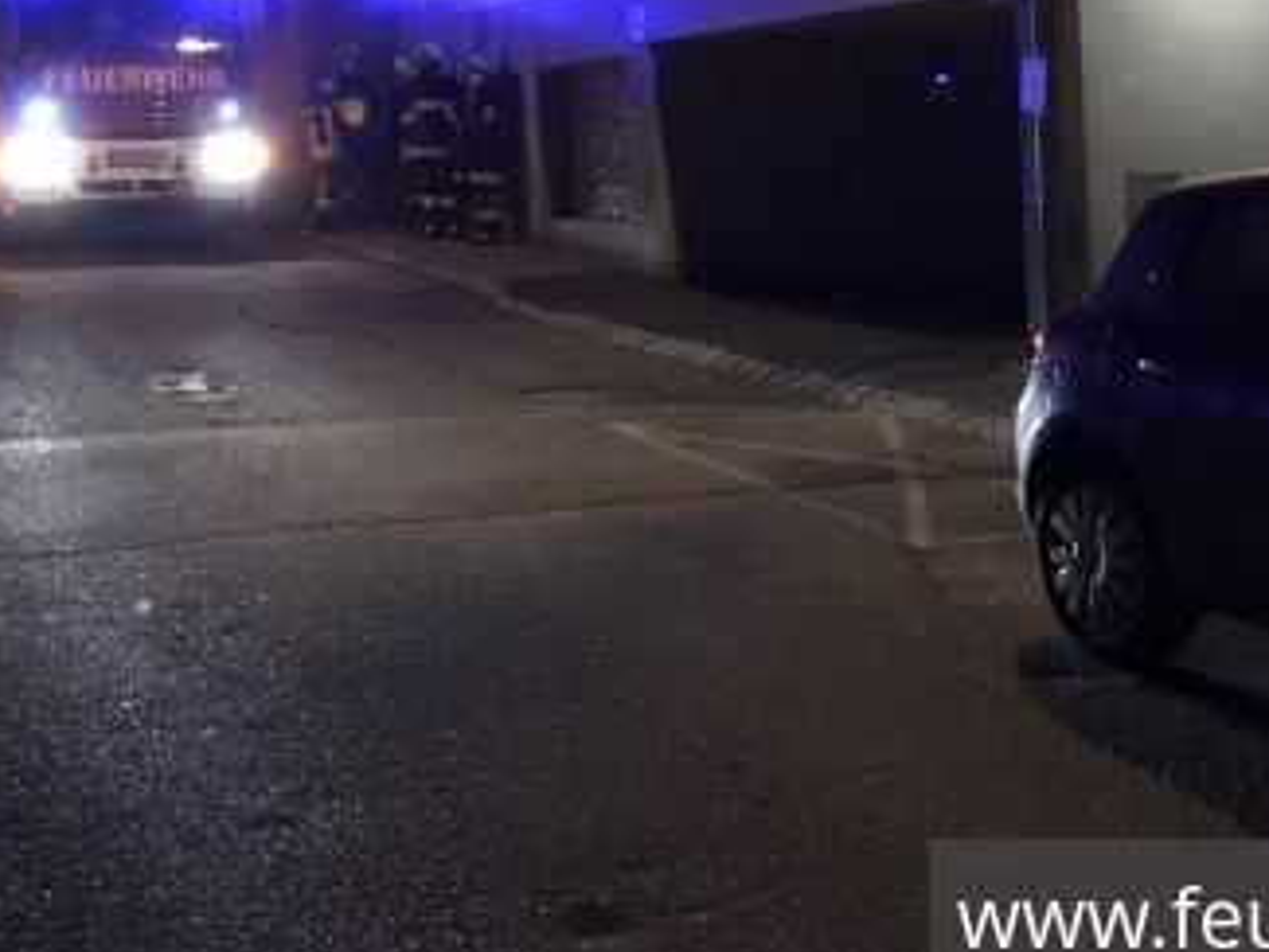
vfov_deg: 24.4
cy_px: 57
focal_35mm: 58
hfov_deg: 33.2
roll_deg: +2.4
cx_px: 601
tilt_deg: +3.2
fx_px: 2127
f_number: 2.2
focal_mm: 4.15
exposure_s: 1/17
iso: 320
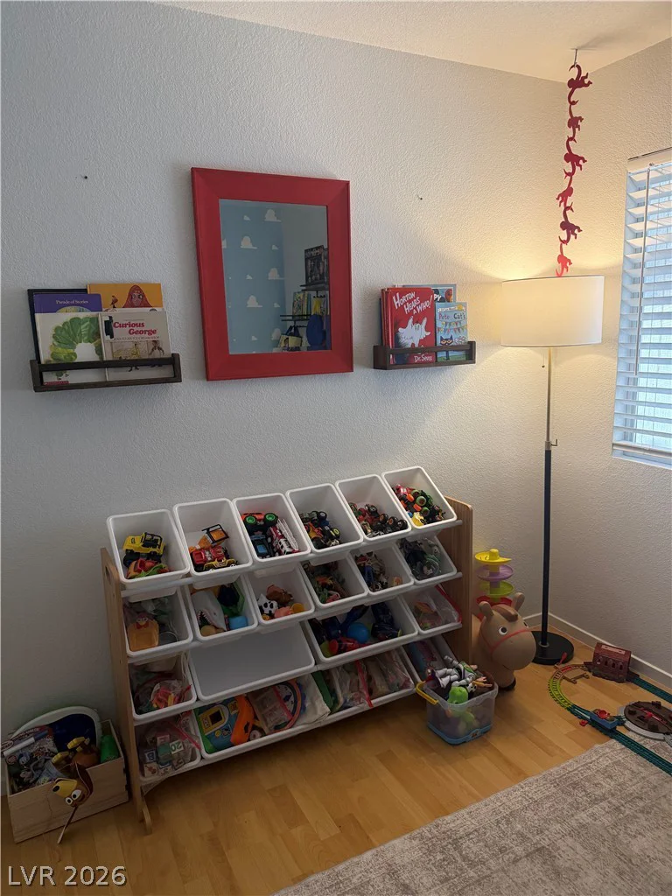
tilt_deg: -11.2
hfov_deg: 56.8
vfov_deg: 71.6
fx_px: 621
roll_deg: +2.3
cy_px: 448
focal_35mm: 24
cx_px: 336
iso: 320
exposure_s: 1/120
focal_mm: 6.76
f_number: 1.78
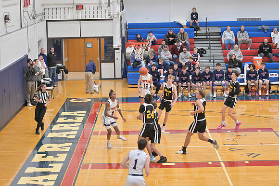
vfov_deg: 15.2
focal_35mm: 90
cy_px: 93
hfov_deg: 22.6
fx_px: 697
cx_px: 140
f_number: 4
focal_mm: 90
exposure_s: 1/800
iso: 6400
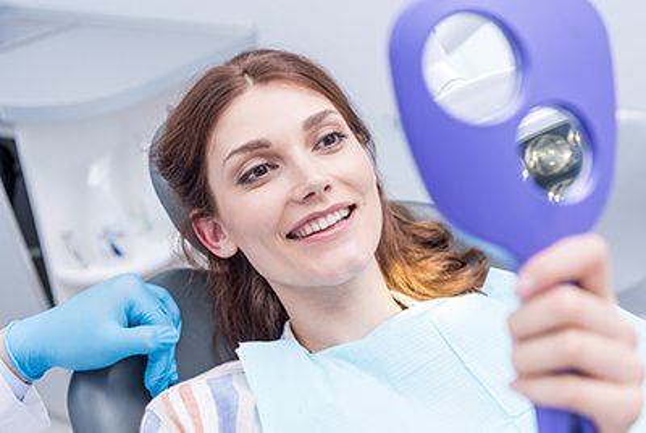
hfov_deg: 39.5
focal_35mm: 50
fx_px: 899
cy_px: 216
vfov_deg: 27.1
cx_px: 323
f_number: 3.5
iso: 200
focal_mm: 50
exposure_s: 1/125
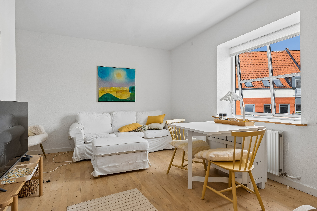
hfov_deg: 85.4
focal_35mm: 20
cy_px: 106
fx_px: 172
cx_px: 158
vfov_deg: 63.2
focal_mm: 19.5
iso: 200
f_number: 8
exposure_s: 1/60
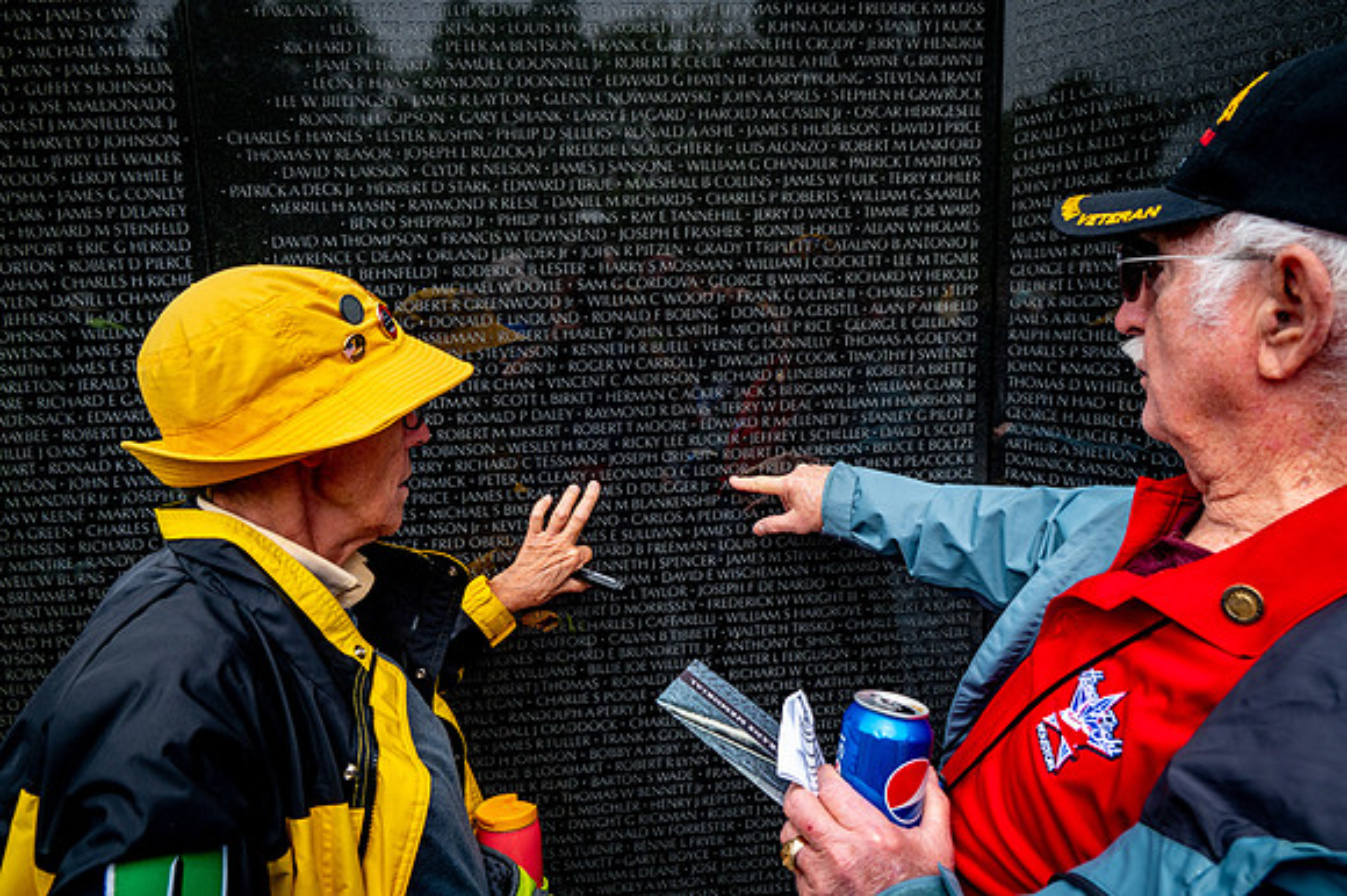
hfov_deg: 73.8
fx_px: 897
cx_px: 674
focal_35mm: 24
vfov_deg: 53.1
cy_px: 448
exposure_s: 1/640
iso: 720
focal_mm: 24
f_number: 8
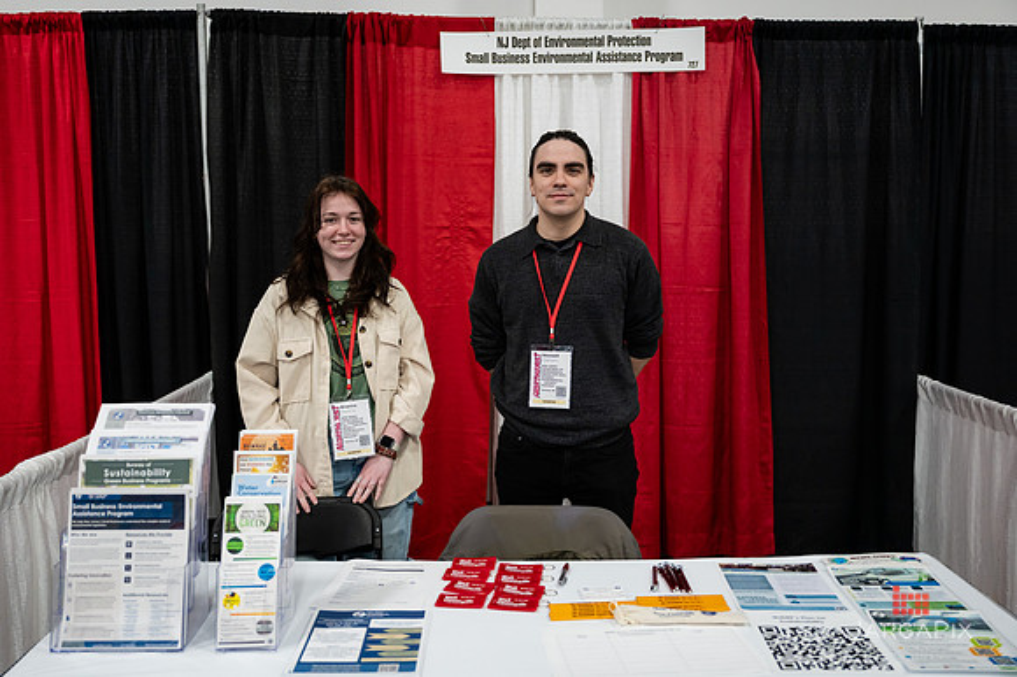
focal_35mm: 34
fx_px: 974
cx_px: 498
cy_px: 335
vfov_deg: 38.3
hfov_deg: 55.1
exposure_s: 1/250
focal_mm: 33
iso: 2000
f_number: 3.2
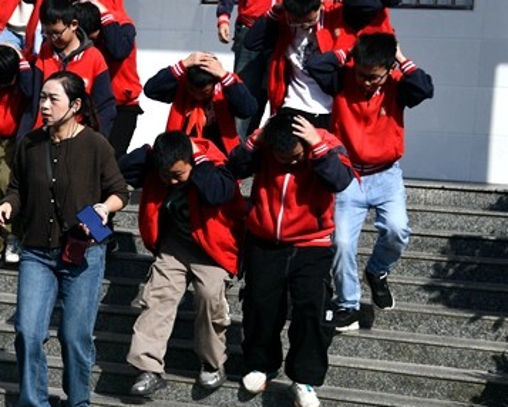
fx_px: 2151
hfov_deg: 13.2
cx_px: -40
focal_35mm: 143
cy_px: 180
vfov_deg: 10.8
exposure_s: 1/500
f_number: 6.3
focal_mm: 68
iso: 64
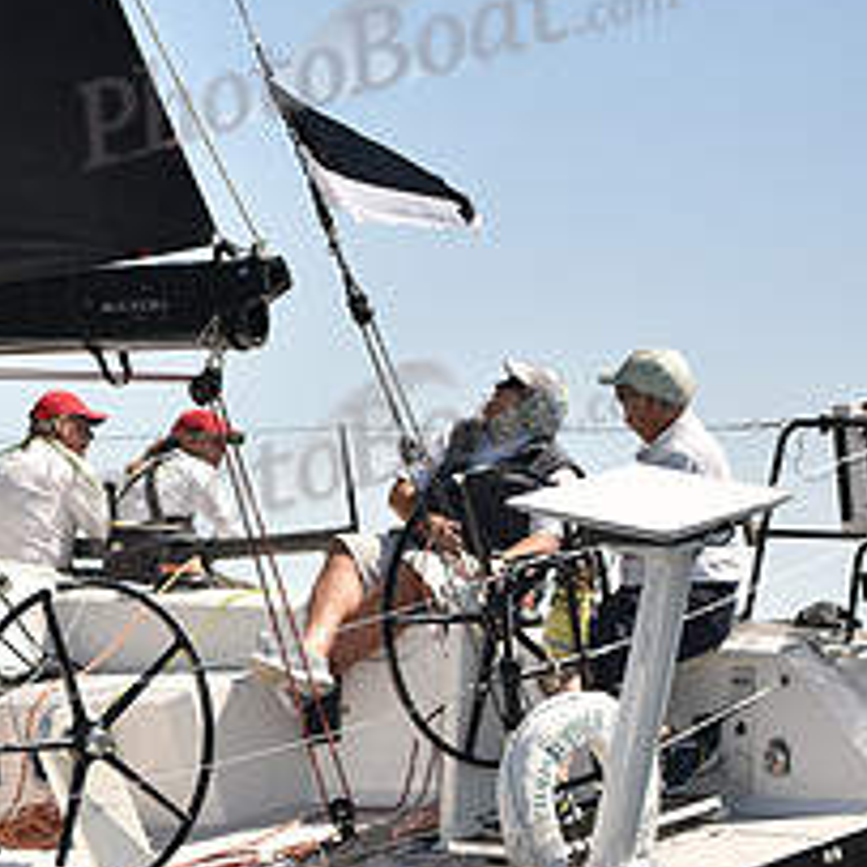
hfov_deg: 10.1
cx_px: -141
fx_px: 4817
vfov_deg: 10.2
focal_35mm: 170
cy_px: 732
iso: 250
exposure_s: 1/1600
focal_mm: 70
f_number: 3.2
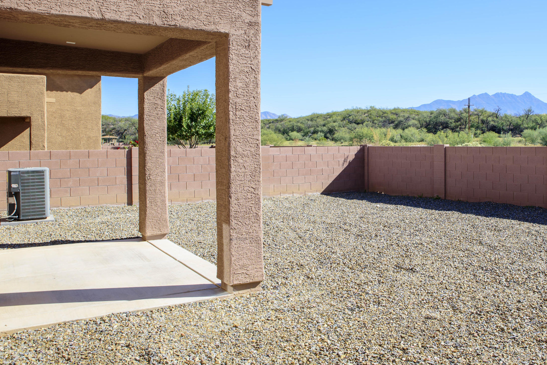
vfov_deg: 39.8
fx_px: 502
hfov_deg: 56.2
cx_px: 357
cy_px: 139
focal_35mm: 33
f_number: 7.1
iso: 100
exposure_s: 1/250
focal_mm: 24
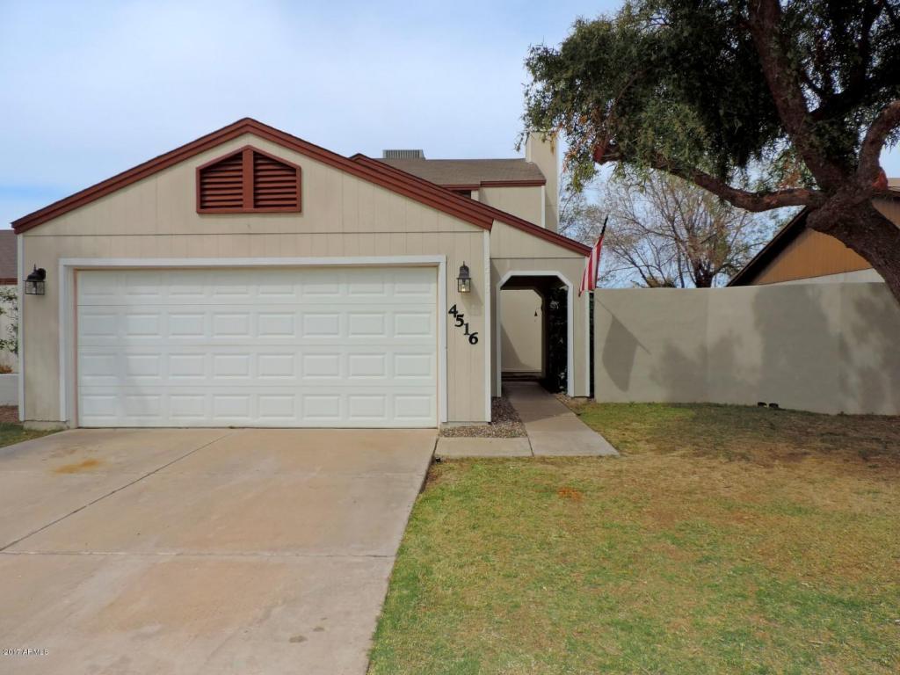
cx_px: 450
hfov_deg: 71.6
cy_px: 338
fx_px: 624
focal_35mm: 24
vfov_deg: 56.8
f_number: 3.3
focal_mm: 4.3
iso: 90
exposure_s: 1/1600
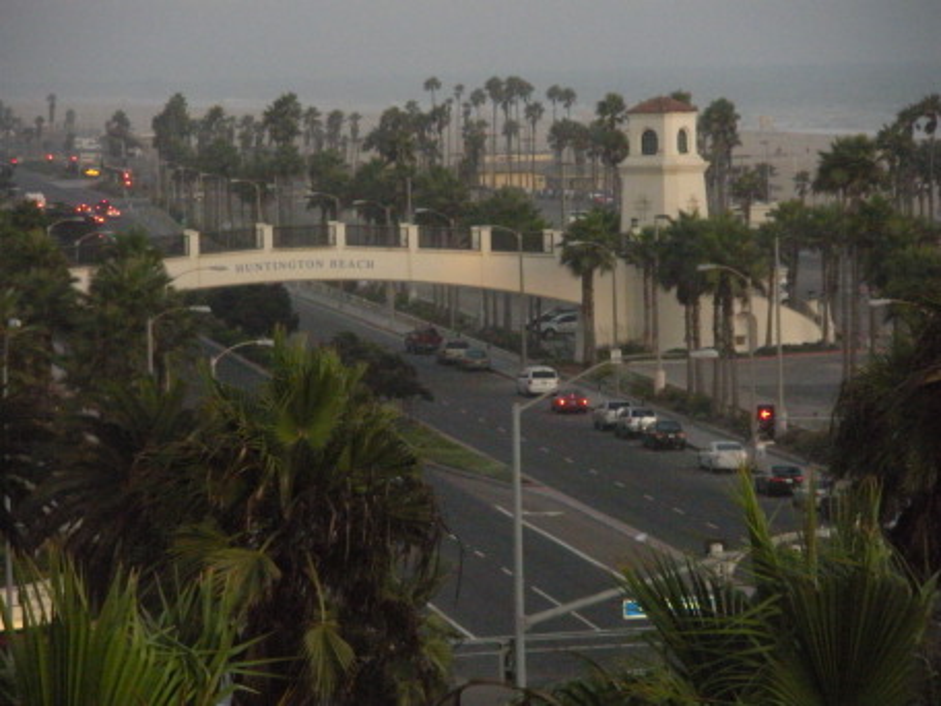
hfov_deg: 11.0
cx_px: 470
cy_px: 353
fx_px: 4893
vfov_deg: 8.2
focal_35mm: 180
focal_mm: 31.5
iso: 800
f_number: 5.6
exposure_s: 1/125
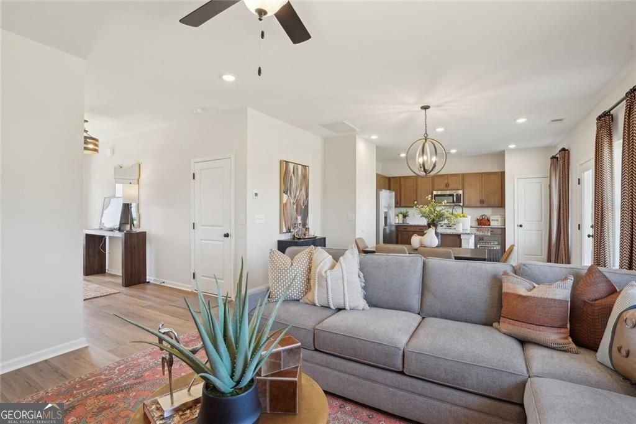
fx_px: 283
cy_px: 212
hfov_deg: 96.8
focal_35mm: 16
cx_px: 318
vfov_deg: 73.7
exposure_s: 1/25
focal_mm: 16
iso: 400
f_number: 8
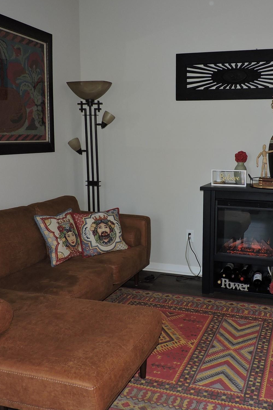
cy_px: 202
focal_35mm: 34
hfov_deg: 38.3
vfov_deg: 55.8
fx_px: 387
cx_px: 188
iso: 200
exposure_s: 1/30
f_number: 3
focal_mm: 4.3
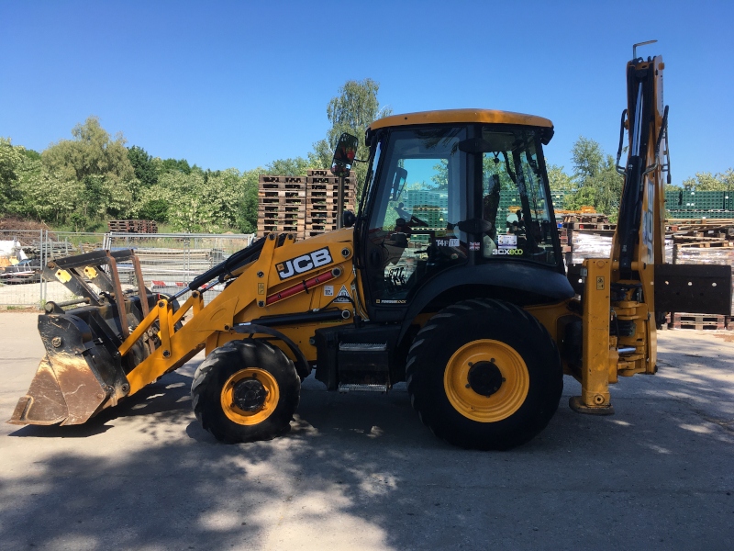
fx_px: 615
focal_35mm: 29
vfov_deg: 48.2
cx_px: 367
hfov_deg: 61.7
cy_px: 276
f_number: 2.2
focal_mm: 4.15
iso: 25
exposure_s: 1/855
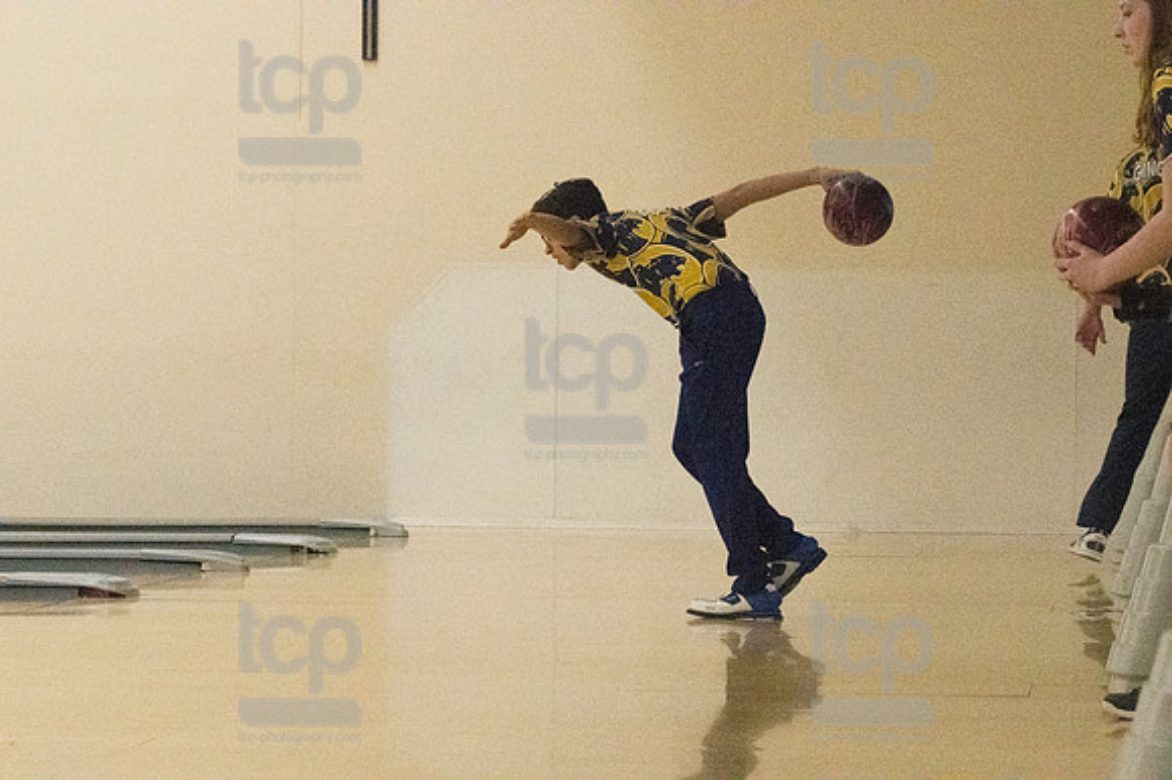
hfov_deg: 16.7
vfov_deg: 11.1
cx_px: 586
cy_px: 390
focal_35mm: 123
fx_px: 4002
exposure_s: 1/1250
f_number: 4.5
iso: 10000
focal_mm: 82
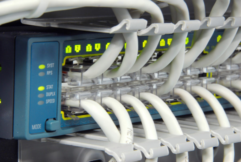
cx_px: 120
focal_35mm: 300
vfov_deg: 4.6
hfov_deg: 6.9
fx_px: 2010
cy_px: 81
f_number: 22
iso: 100
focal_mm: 200
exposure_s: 6
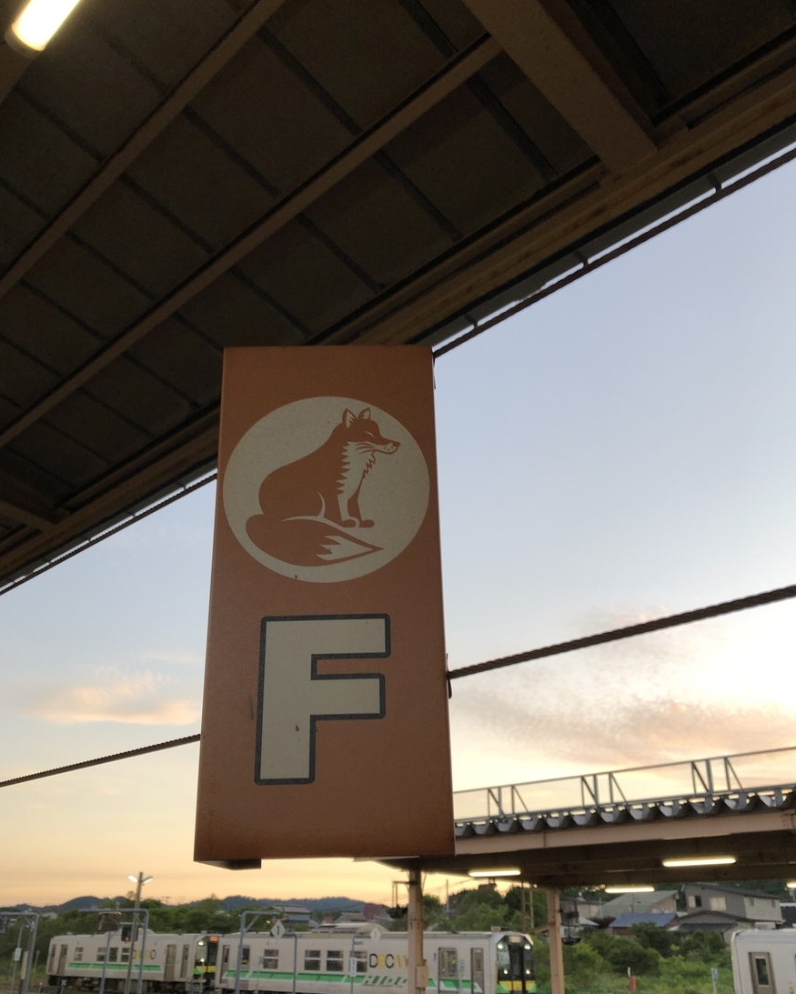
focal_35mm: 30
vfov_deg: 58.7
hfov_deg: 48.5
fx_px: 883
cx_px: 398
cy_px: 524
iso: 20
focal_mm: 3.99
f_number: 1.8
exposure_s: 1/100
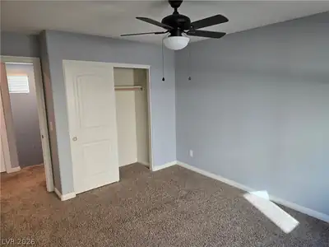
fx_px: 219
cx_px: 164
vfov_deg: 58.9
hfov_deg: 73.9
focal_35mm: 23
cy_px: 124
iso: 200
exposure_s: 1/120
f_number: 1.7
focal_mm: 6.3
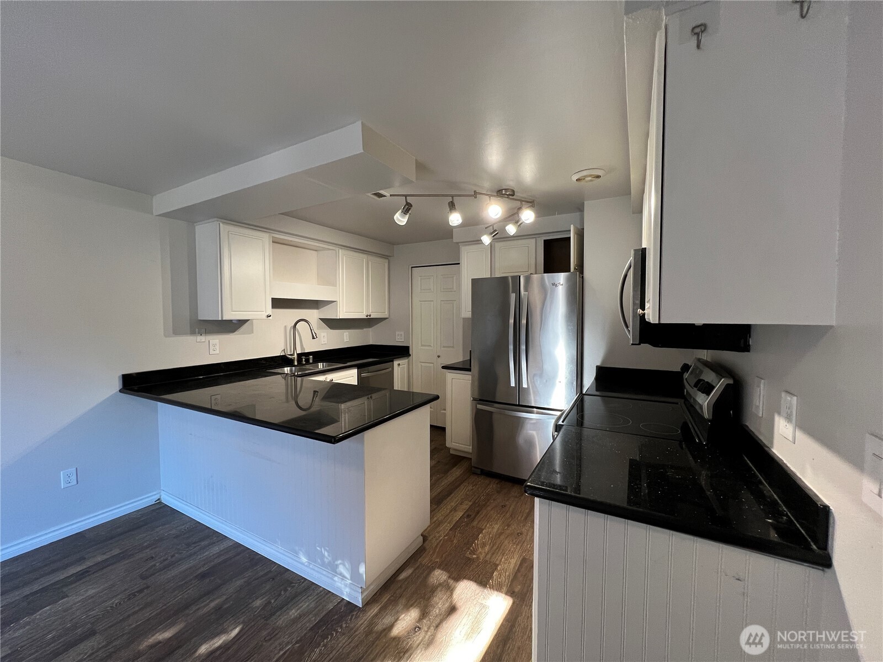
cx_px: 442
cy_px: 331
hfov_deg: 106.2
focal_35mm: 13
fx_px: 332
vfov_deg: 89.9
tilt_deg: -2.1
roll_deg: -0.1
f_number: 1.8
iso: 160
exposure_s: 1/120
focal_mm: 1.57
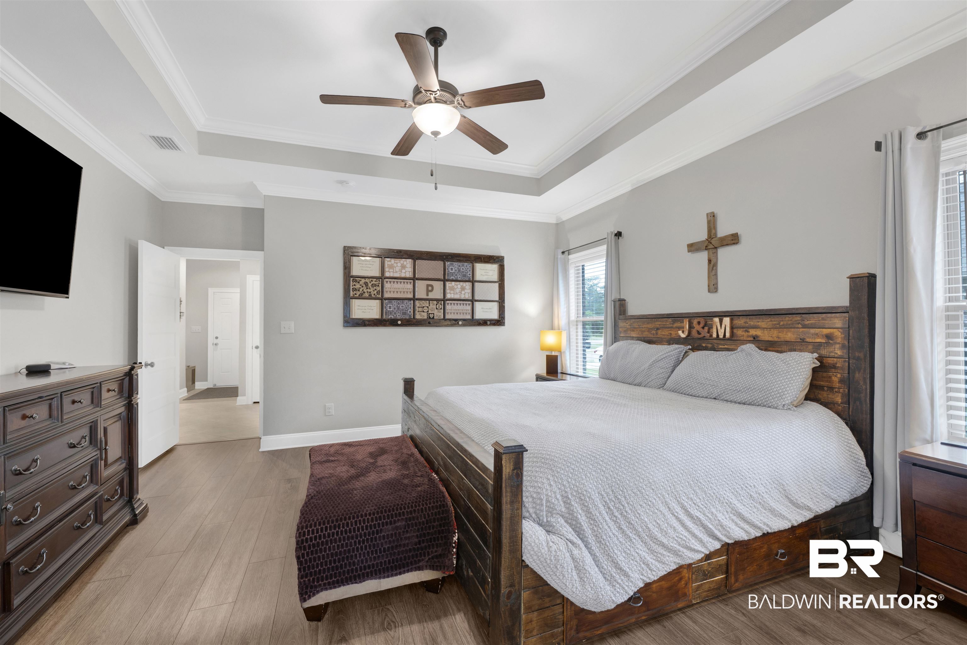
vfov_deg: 81.2
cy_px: 322
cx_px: 484
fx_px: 376
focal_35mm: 14
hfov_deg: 104.3
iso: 400
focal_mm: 14
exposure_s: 1/2
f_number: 11
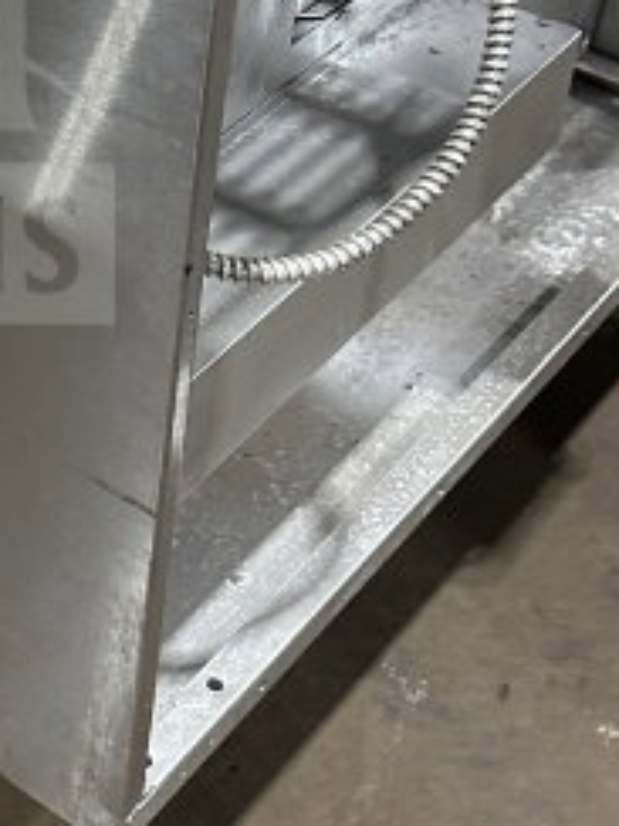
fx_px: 1907
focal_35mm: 80
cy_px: 56
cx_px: -267
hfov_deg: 16.9
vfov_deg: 23.6
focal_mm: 6.86
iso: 320
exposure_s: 1/60
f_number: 1.78
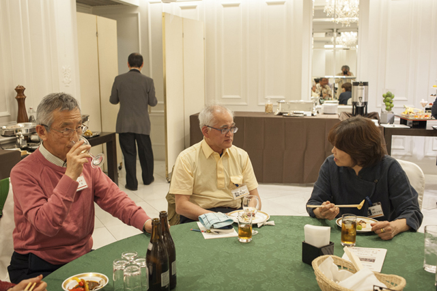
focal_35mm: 35
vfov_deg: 37.8
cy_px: 146
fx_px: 425
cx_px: 218
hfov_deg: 54.5
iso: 640
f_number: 5.6
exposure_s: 1/100
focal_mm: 35
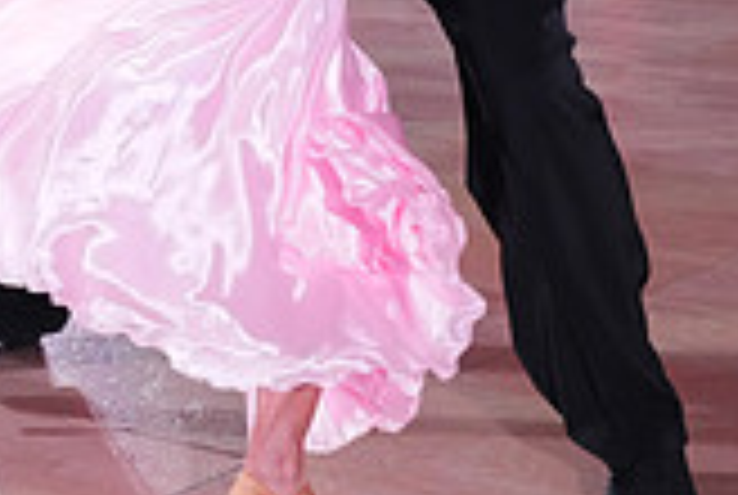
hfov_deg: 15.0
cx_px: -36
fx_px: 2752
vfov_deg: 9.9
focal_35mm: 134
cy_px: -286
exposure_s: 1/400
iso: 4000
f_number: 4.5
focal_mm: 38
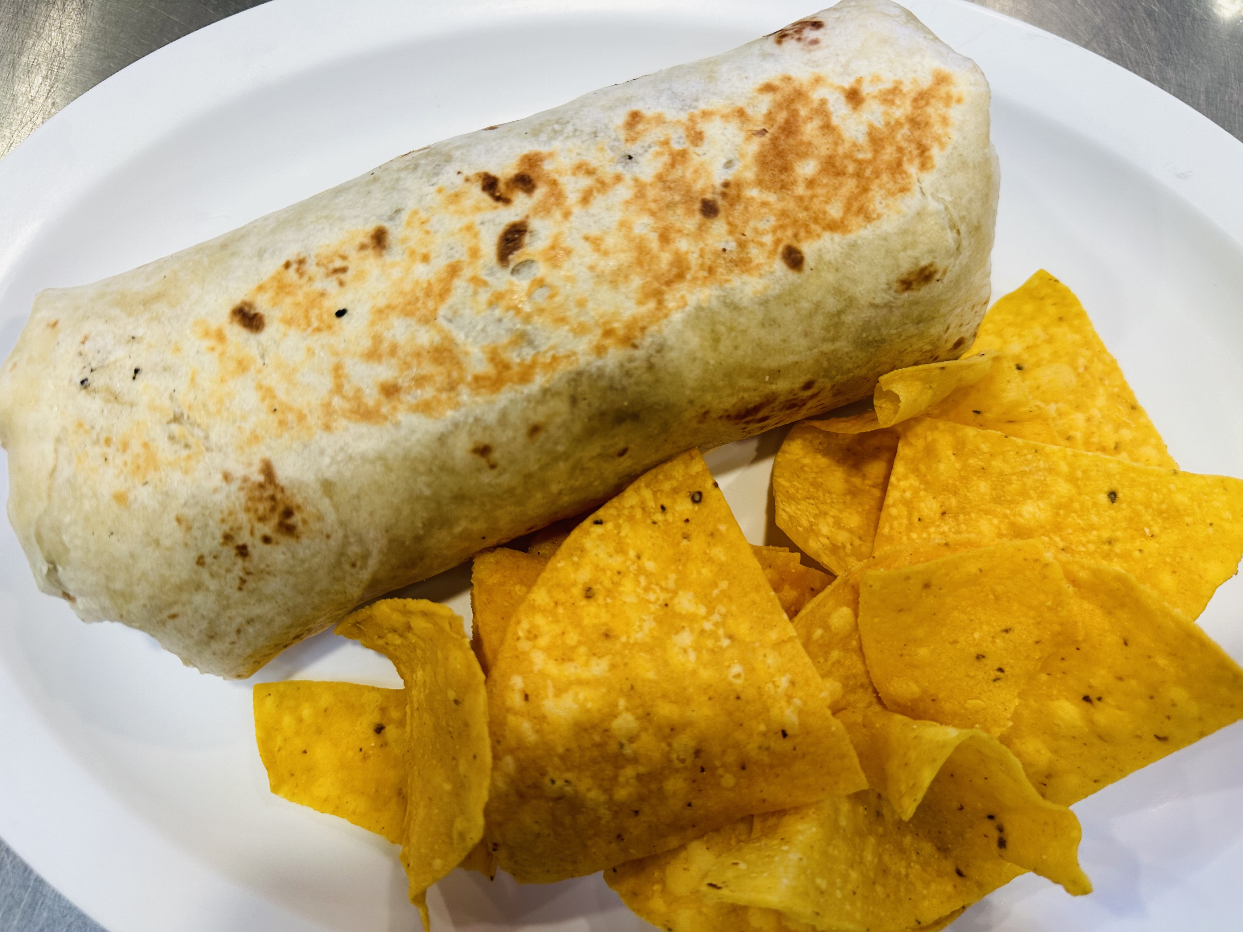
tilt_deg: -76.3
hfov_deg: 71.6
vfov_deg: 56.8
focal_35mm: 24
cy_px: 466
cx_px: 622
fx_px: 862
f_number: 1.78
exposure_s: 1/120
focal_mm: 6.86
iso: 100
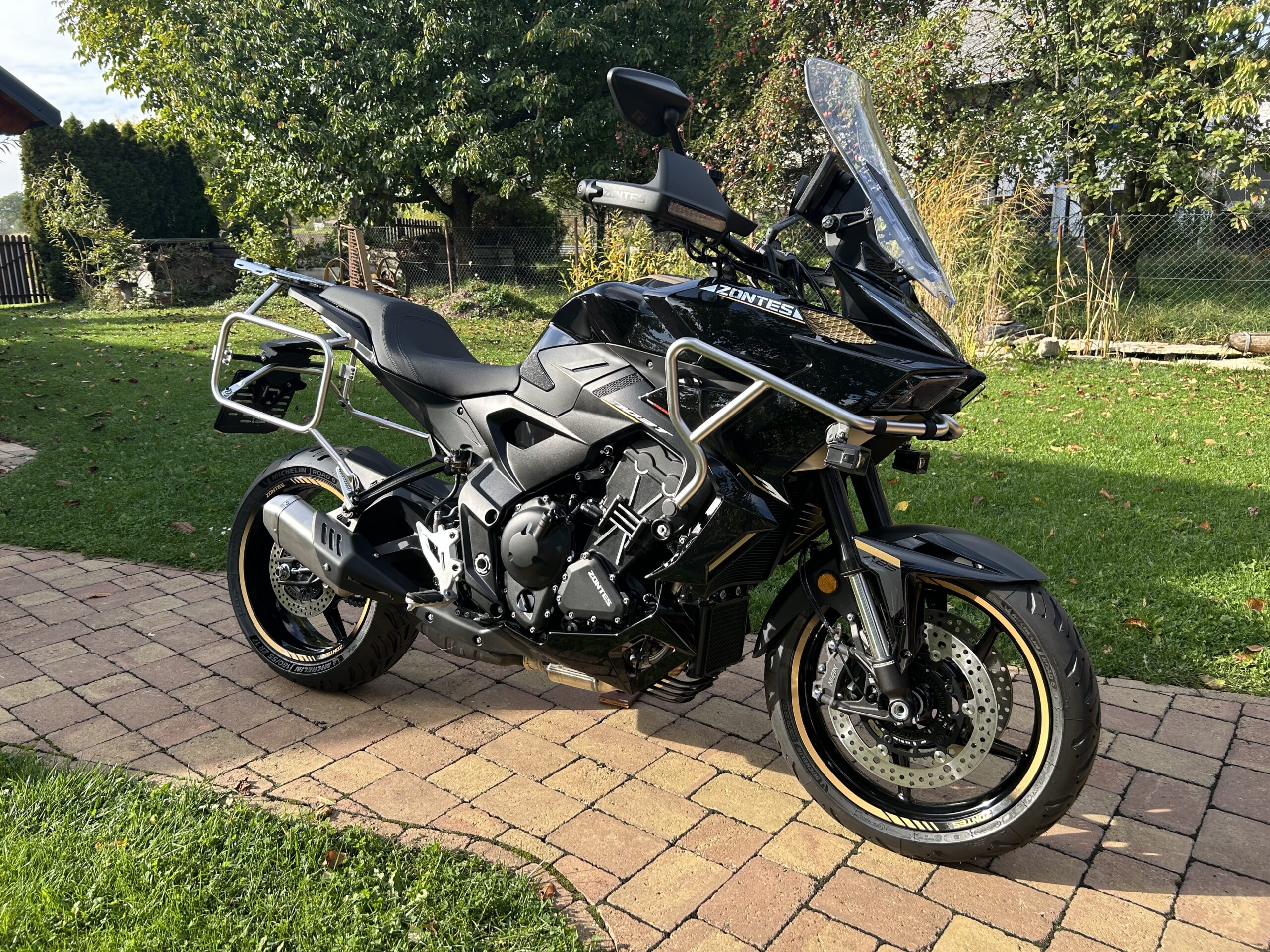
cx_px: 635
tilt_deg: -13.9
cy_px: 476
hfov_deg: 67.3
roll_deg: +1.4
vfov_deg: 53.1
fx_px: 954
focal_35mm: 26
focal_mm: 5.7
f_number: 1.5
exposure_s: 1/714
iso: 50
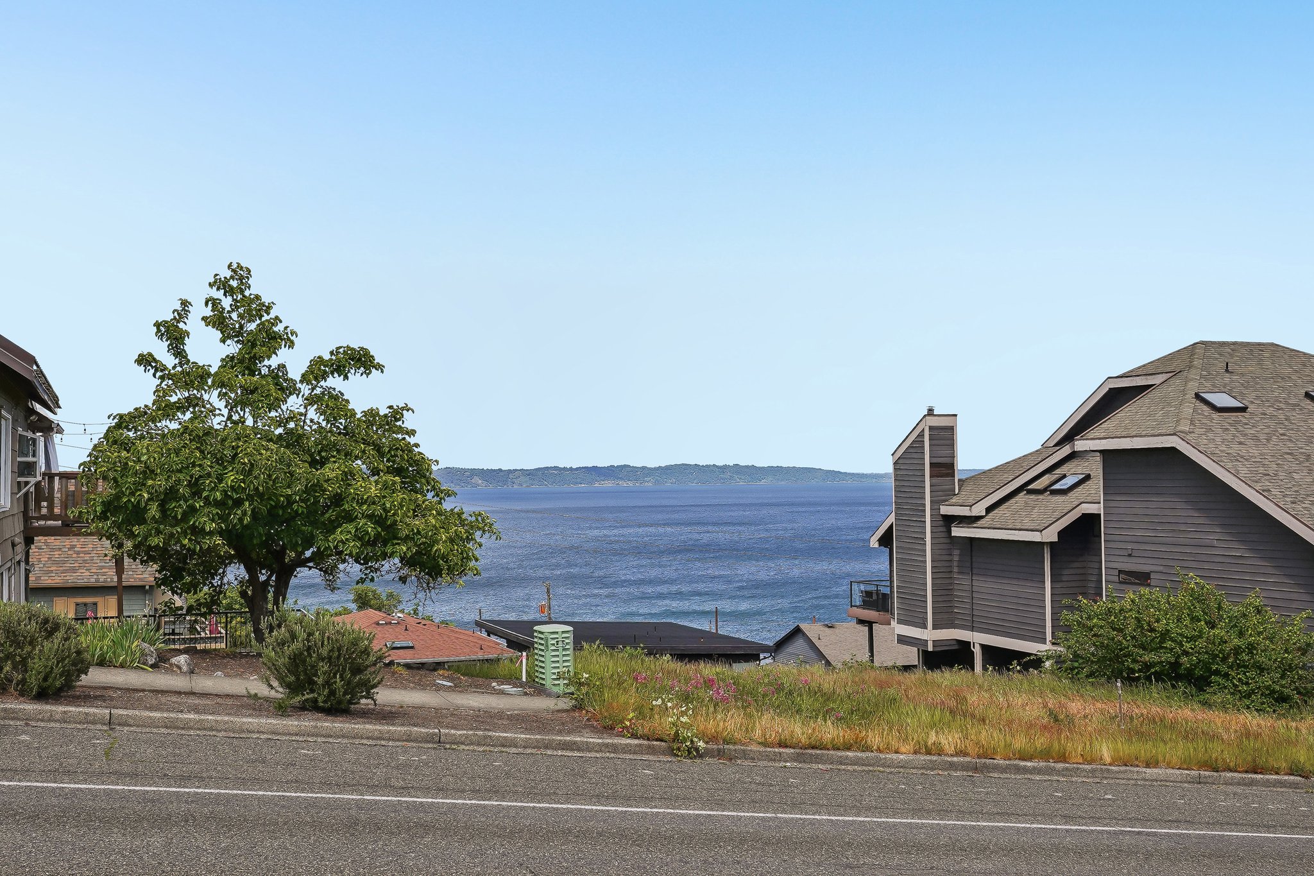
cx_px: 657
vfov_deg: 31.9
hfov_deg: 46.4
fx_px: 1533
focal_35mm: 42
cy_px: 438
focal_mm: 28
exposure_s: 1/500
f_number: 8
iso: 100
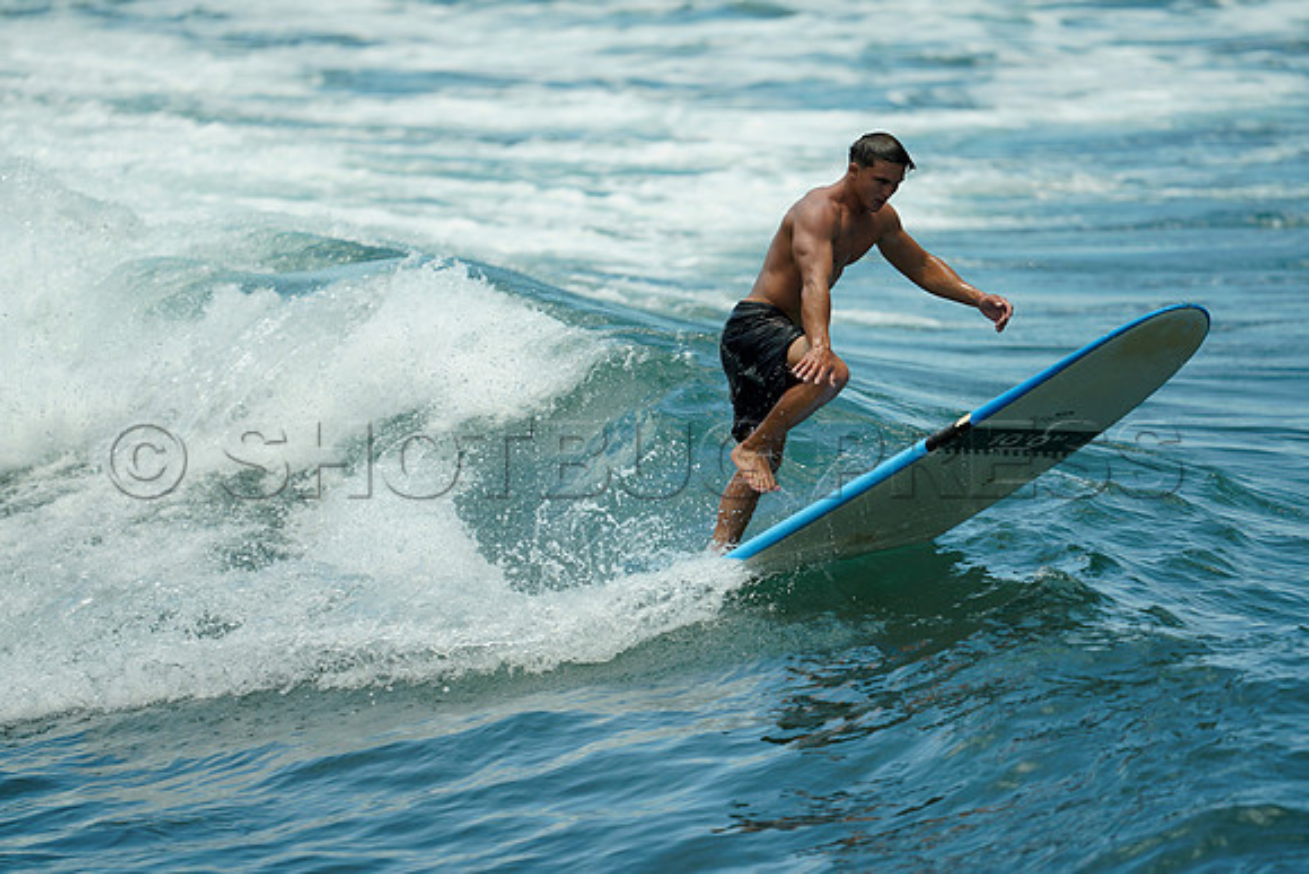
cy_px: 437
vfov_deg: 3.4
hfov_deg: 5.2
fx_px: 14547
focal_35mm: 400
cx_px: 654
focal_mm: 400
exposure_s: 1/1250
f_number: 2.8
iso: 160
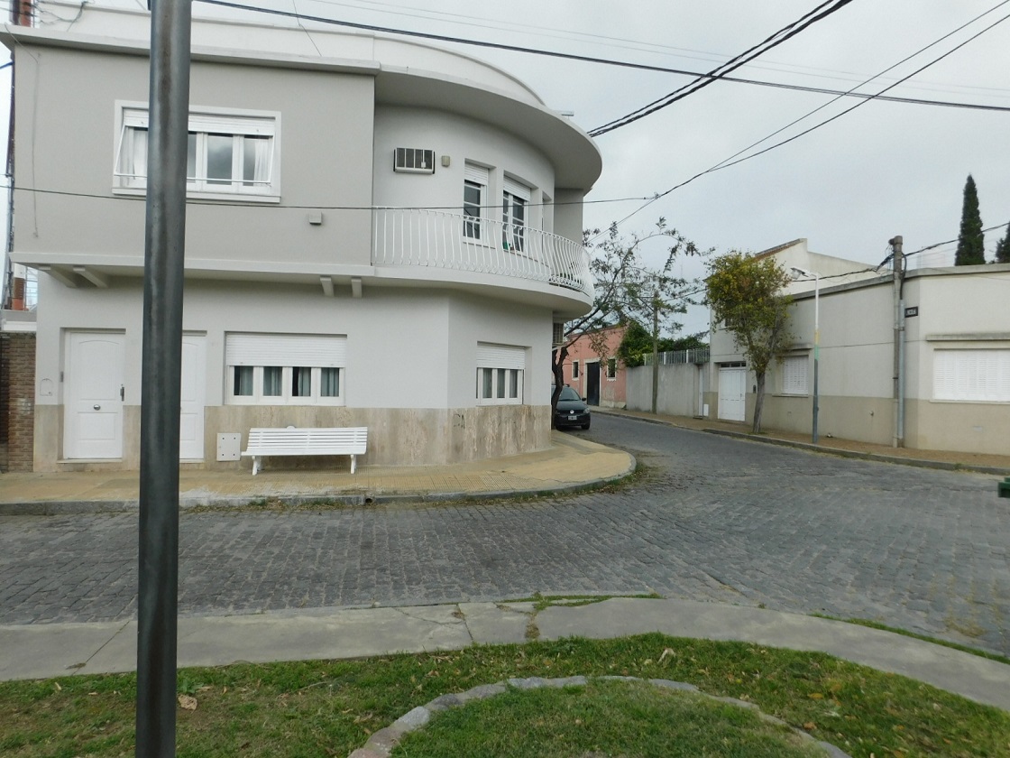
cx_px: 505
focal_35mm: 23
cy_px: 379
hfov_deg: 73.9
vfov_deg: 58.9
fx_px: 671
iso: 125
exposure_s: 1/800
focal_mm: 4
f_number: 3
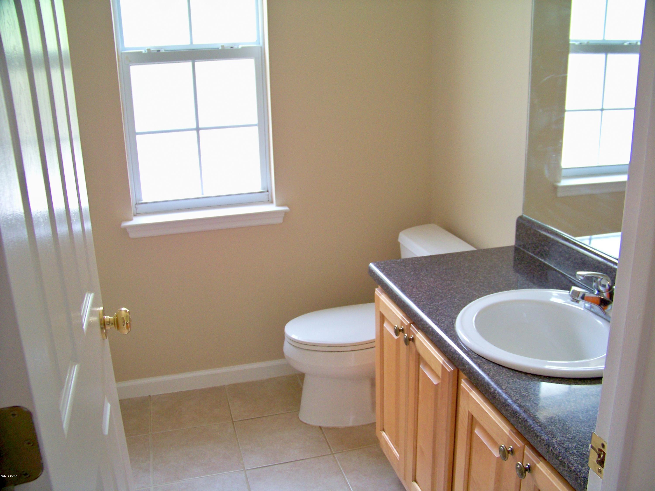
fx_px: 624
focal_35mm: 33
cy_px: 246
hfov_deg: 55.4
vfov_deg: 42.9
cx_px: 328
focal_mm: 5.85
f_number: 2.8
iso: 200
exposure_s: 1/30
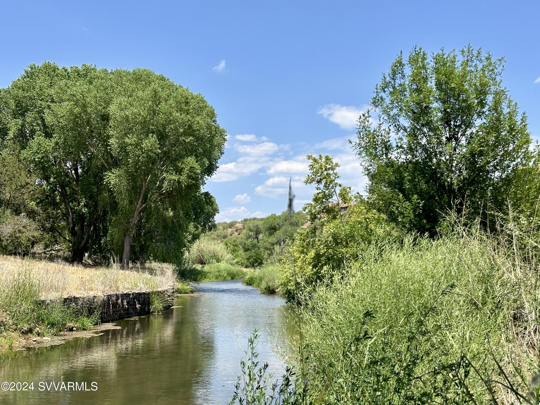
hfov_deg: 39.7
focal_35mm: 48
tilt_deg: +4.9
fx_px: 749
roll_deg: +0.0
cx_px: 270
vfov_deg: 30.3
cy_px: 202
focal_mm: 6.86
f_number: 1.78
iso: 64
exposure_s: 1/3472
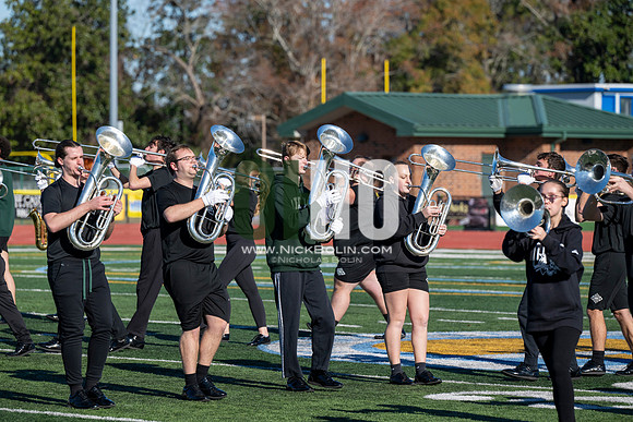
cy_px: 211
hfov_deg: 10.8
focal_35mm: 190
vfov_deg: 7.2
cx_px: 316
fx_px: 3341
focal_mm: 190
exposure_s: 1/2000
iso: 320
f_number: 5
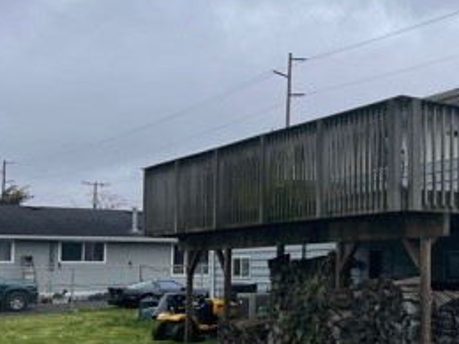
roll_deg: +0.0
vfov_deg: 22.9
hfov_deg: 27.5
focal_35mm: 64
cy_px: 208
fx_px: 849
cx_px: 514
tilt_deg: +4.2
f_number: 1.6
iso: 32
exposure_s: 1/3086
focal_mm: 5.1
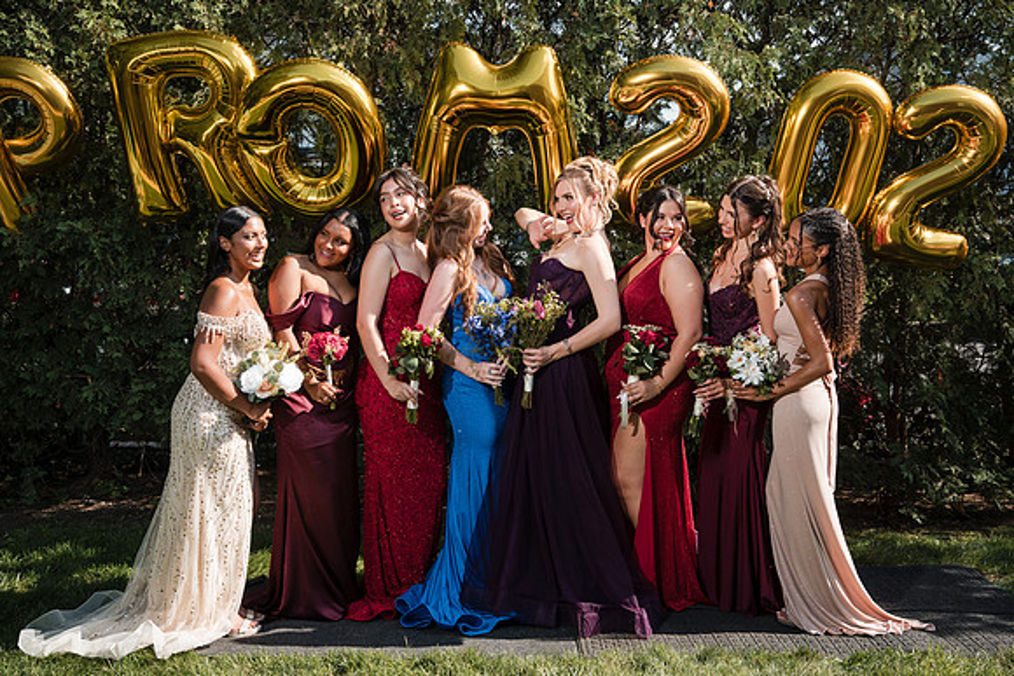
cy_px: 338
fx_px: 1019
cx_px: 507
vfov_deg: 36.7
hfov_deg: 52.9
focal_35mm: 36
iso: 100
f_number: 5.6
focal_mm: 35
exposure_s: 1/250
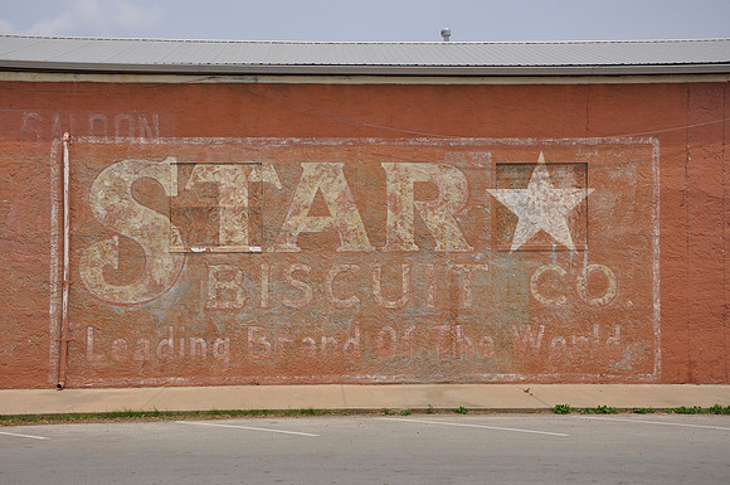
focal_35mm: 51
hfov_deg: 38.9
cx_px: 365
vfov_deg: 26.4
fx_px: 1033
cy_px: 242
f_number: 8
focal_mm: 34
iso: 200
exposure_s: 1/250
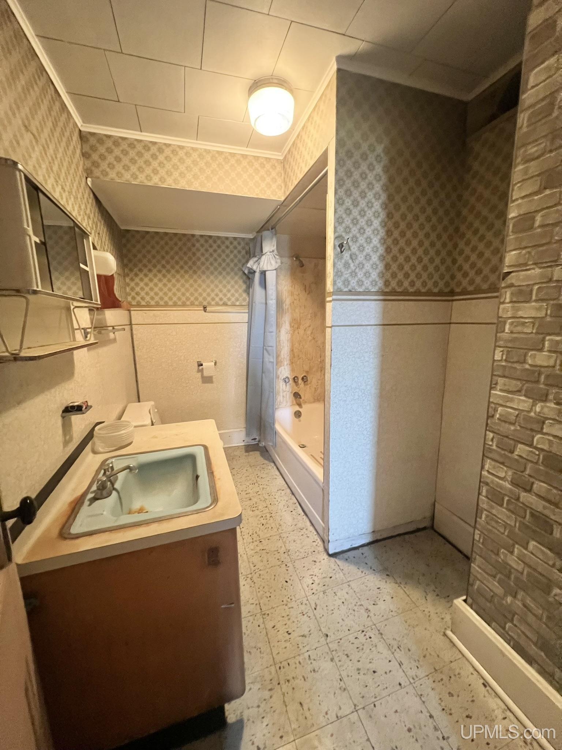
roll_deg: +2.1
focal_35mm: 13
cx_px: 281
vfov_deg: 106.2
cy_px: 375
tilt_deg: -10.4
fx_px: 281
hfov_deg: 89.9
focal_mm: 1.57
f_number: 1.8
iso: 800
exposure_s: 1/60
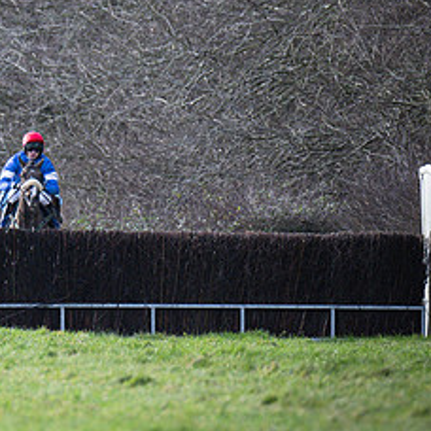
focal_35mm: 1011
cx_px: 1
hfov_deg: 1.7
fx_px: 14242
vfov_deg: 1.7
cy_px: -8
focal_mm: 200
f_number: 2.8
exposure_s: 1/2000
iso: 400
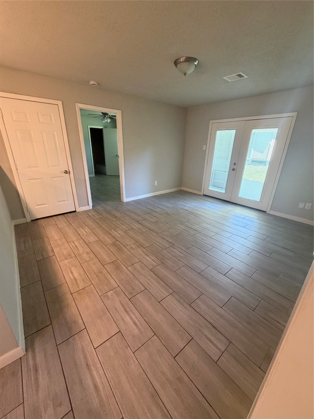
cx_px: 157
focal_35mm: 14
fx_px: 169
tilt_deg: -20.7
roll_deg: +0.3
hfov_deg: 85.7
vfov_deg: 102.1
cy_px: 210
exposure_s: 1/60
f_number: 2.2
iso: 400
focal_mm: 2.22
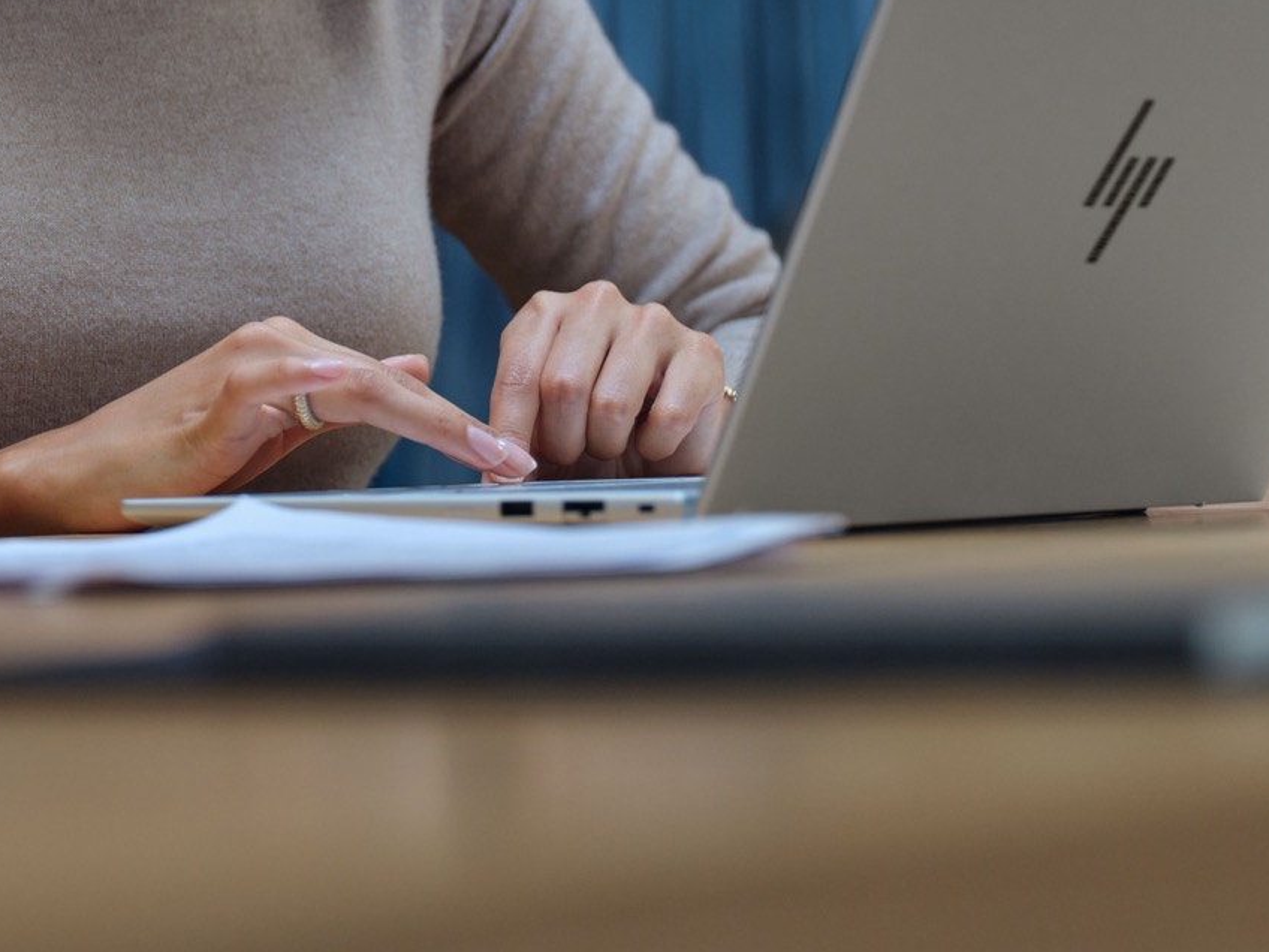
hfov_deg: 11.1
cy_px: 32
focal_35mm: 177
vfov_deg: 8.4
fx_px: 6489
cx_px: 313
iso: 1600
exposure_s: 1/200
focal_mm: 100
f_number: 4.5
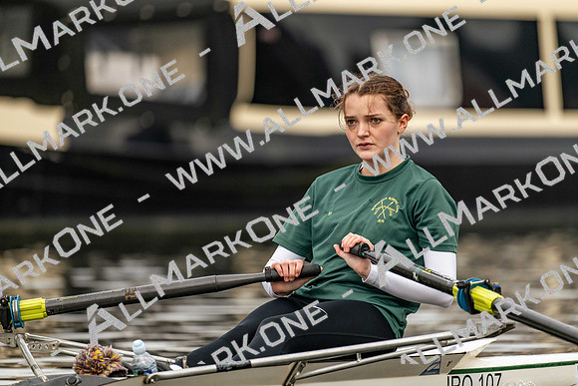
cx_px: 289
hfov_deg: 5.2
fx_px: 6423
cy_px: 193
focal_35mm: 400
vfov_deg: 3.4
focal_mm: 400
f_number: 4.5
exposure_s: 1/2500
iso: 1600
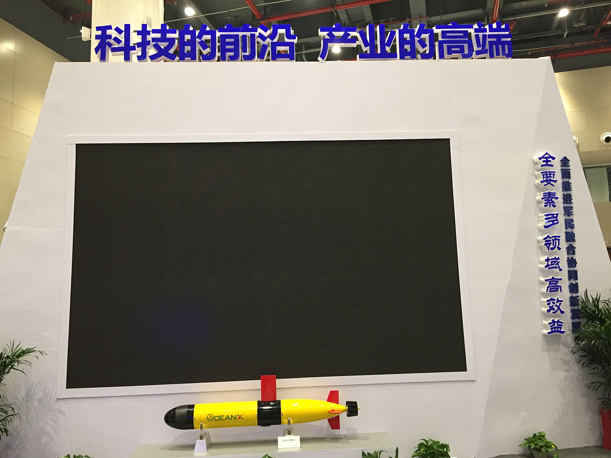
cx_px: 306
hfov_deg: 61.7
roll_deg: +1.6
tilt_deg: +8.0
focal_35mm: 29
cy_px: 229
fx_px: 512
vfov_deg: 48.2
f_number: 2.2
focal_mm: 4.15
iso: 200
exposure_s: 1/33
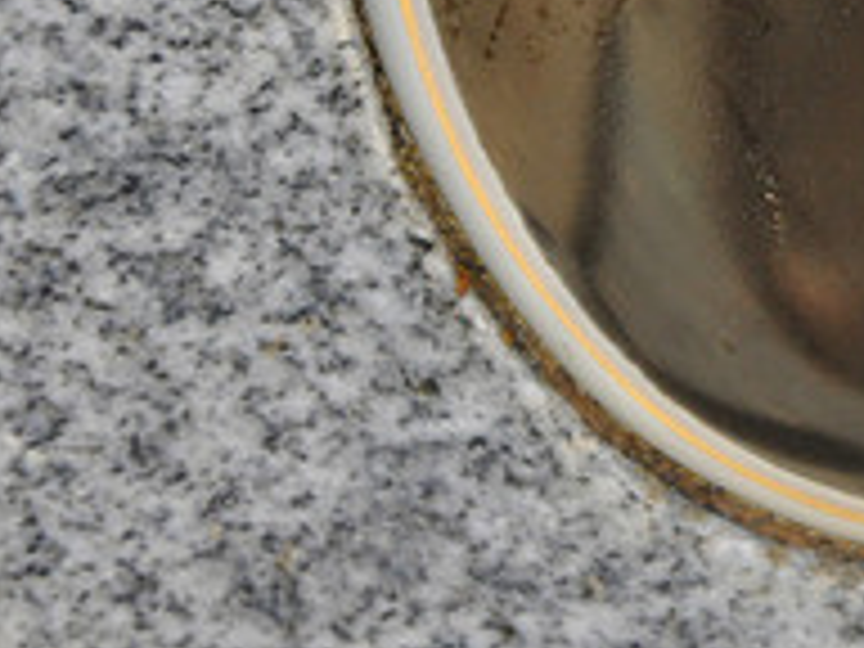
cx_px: 1076
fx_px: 11393
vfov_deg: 3.3
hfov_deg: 4.3
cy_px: -214
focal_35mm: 456
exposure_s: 1/250
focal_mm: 105
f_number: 5.6
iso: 800
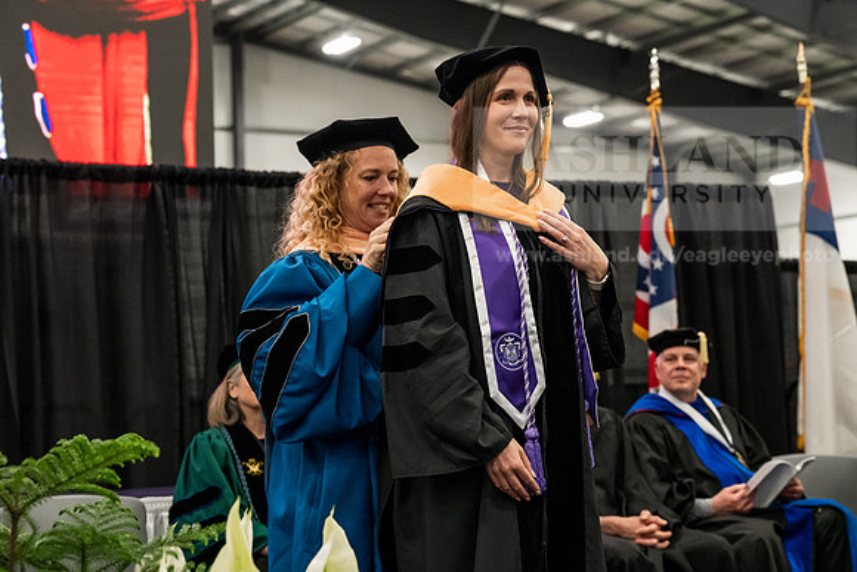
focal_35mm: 70
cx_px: 428
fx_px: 1667
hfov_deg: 28.8
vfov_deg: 19.5
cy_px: 286
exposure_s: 1/250
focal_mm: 70
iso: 6400
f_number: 5
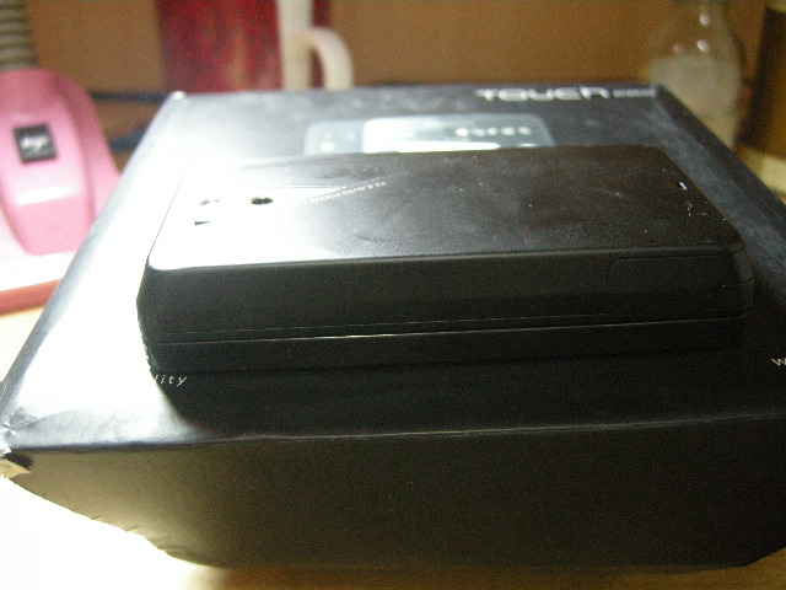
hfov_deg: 51.4
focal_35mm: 36
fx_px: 817
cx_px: 393
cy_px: 295
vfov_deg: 39.7
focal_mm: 7.5
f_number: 2.7
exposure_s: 1/8
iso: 417
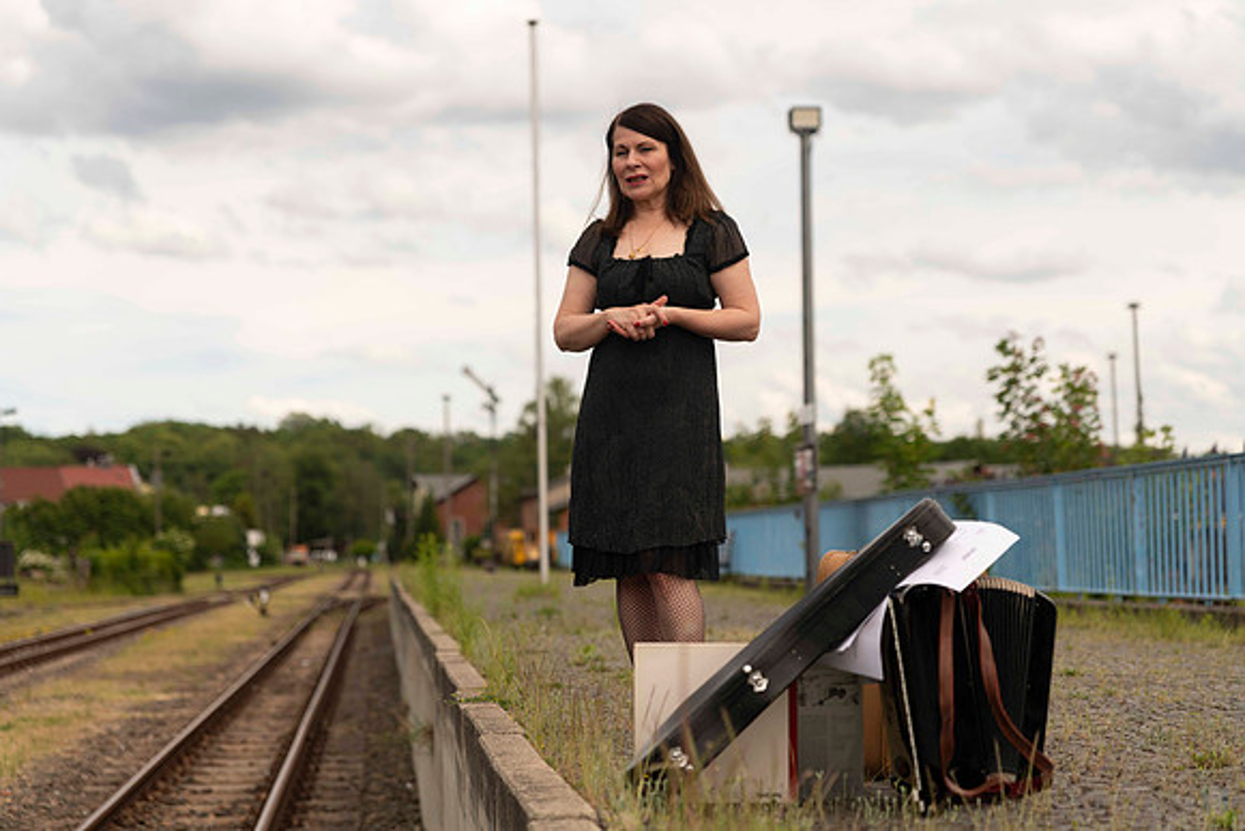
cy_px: 416
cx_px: 622
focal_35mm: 70
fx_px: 2421
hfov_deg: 28.8
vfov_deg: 19.5
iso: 64
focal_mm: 70
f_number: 2.8
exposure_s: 1/1600
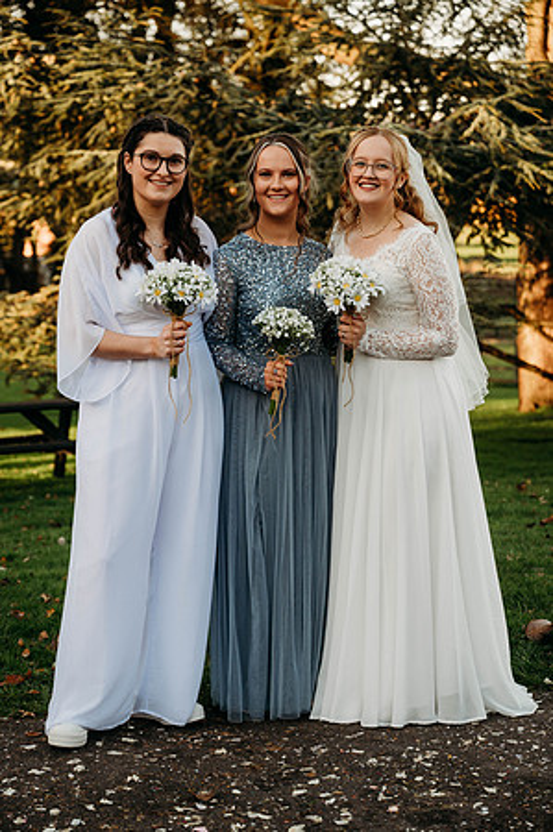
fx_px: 1617
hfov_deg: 19.4
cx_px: 276
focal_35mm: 70
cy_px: 416
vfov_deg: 28.9
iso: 100
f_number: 4
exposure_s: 1/320
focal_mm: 70
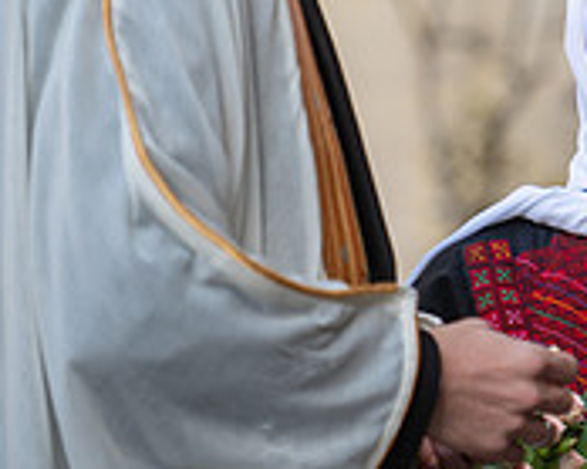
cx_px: 891
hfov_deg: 4.4
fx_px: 7605
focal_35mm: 438
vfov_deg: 3.5
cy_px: 52
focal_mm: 140
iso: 100
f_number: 2.8
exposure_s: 1/400
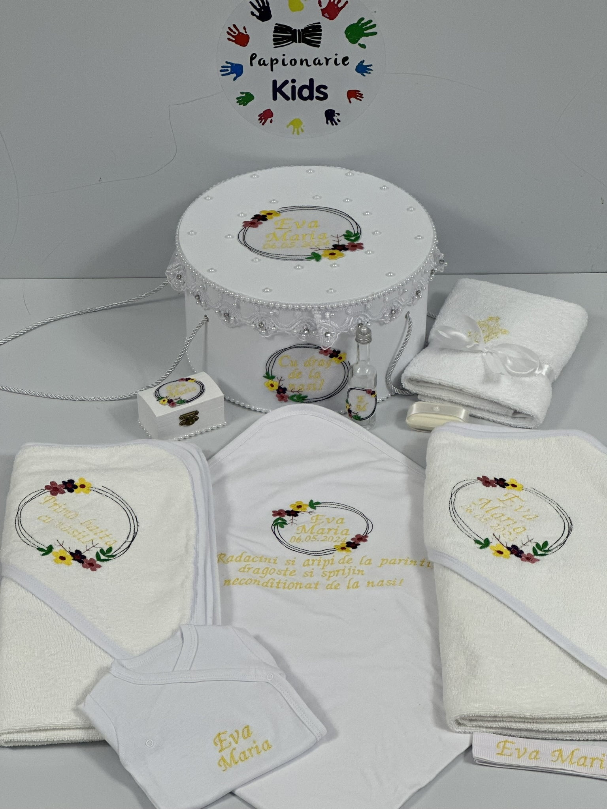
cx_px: 304
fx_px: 1800
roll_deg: +0.0
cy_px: 404
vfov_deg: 25.3
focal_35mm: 77
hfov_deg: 19.1
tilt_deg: -37.3
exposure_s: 1/100
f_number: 2.8
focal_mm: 9
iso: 200
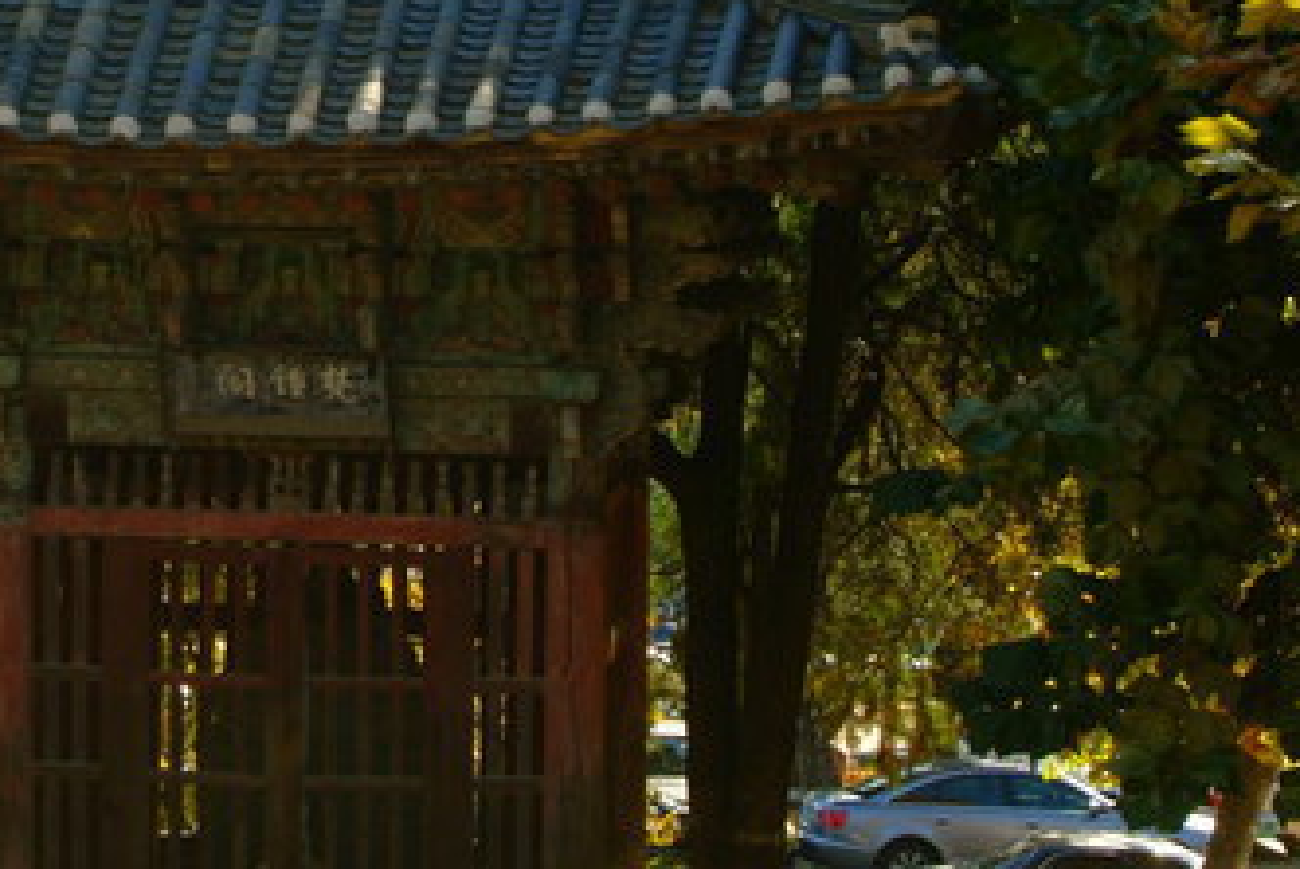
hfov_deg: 12.9
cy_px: 407
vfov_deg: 8.7
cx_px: 233
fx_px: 5710
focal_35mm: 158
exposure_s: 1/180
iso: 400
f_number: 9.5
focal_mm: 50
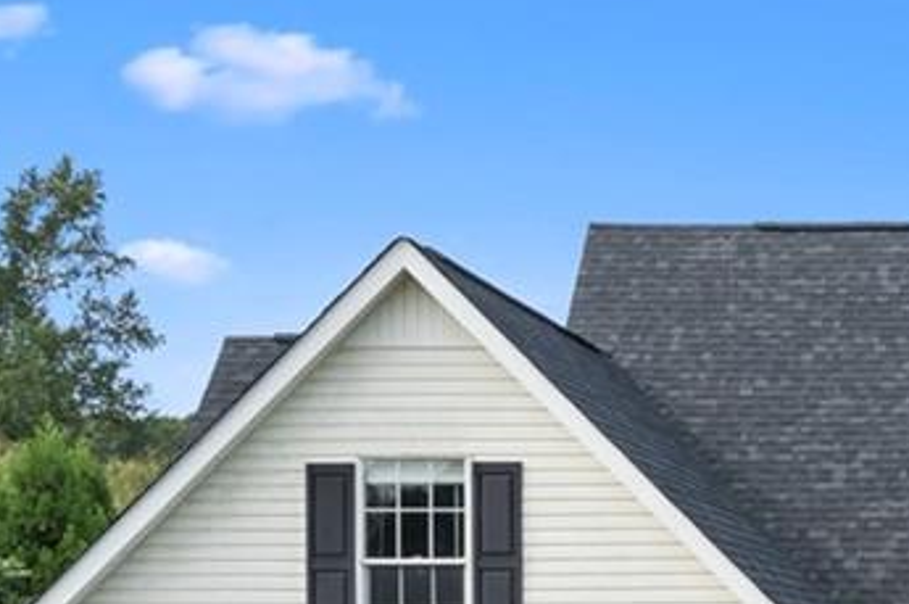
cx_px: 1201
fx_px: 2622
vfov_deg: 12.8
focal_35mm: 104
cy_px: 729
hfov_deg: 18.3
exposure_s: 1/350
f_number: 8
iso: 200
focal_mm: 35
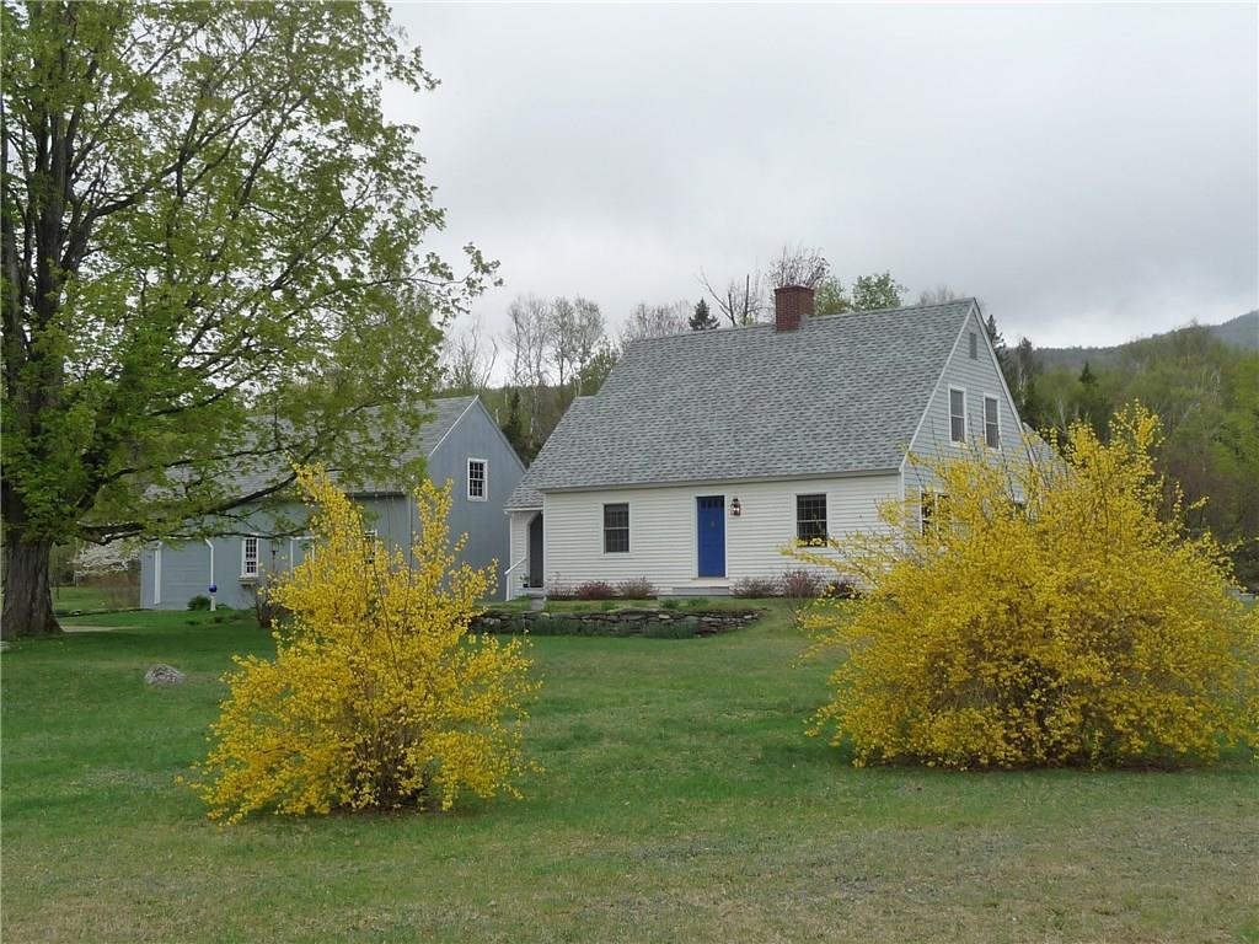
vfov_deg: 33.6
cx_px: 630
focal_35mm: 43
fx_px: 1564
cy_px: 472
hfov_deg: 43.9
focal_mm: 5.3
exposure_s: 1/640
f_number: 3.5
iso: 160
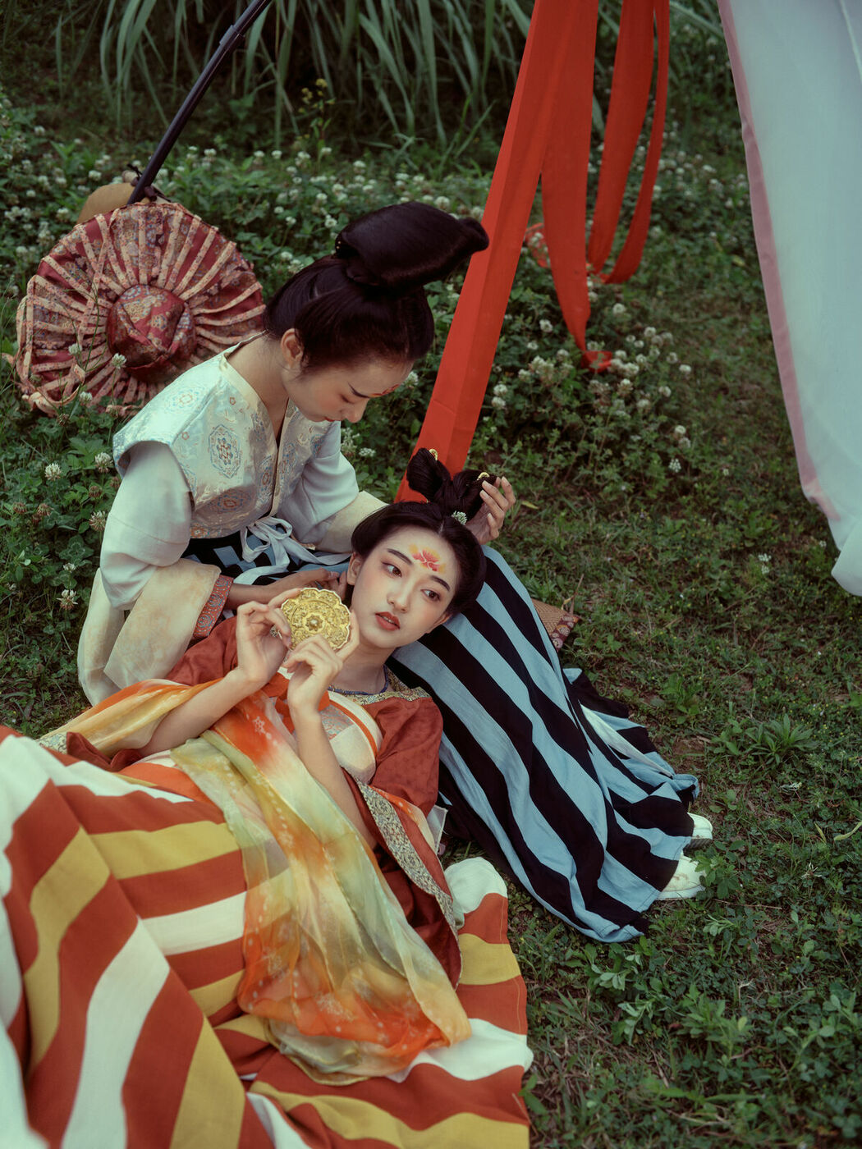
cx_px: 431
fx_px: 1328
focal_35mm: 40
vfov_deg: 46.8
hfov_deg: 36.0
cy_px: 574
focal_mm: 50
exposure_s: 1/400
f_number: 3.5
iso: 400
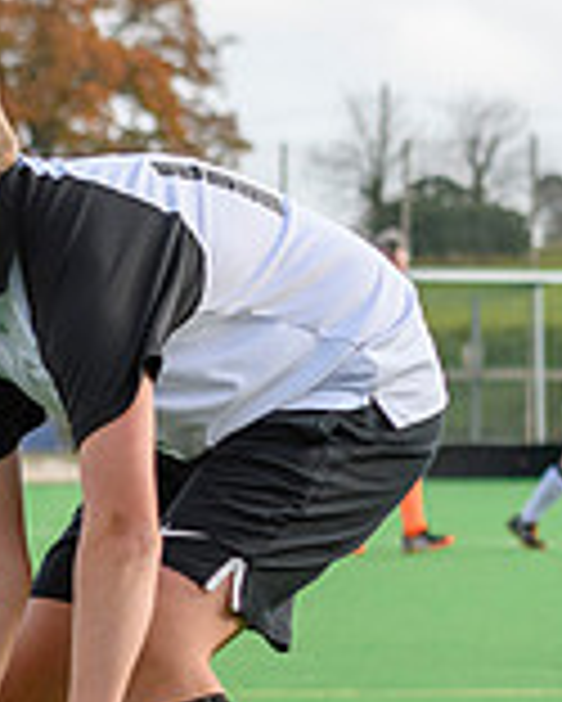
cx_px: -602
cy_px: 578
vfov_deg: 5.3
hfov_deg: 4.2
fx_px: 7623
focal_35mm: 367
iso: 560
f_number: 4
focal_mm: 70
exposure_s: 1/2000
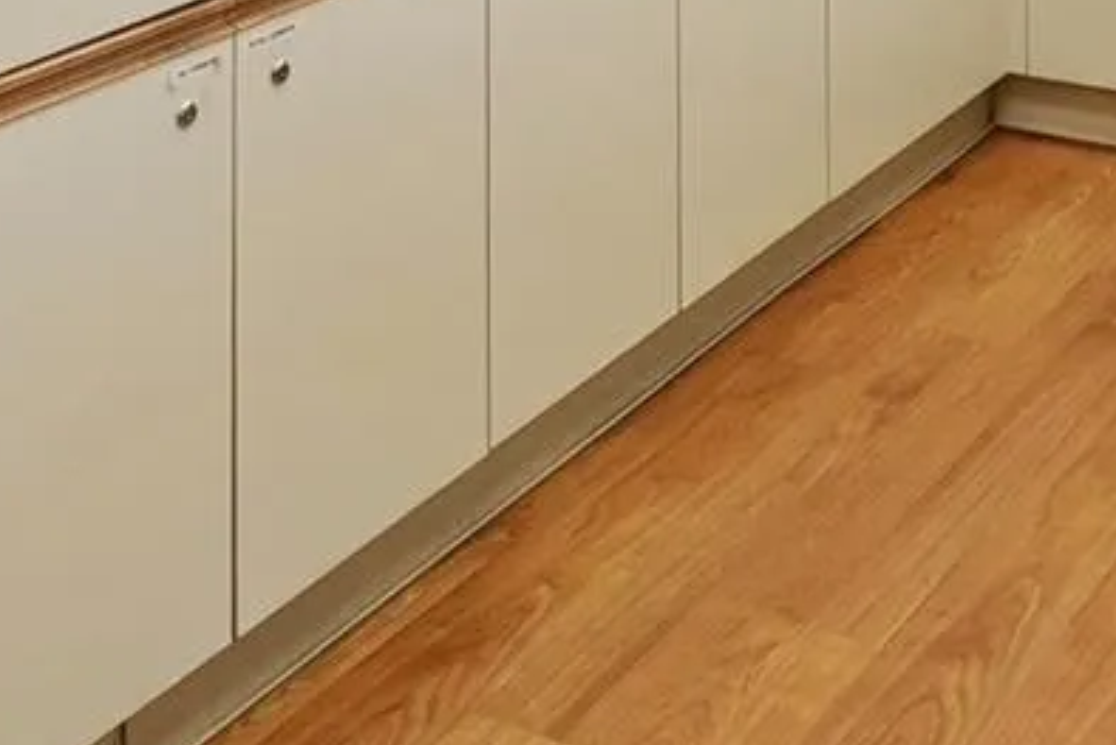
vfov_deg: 15.9
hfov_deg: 27.7
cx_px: 929
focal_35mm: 71
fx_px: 2203
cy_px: -657
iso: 400
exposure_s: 1/100
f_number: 8
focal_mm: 17.5
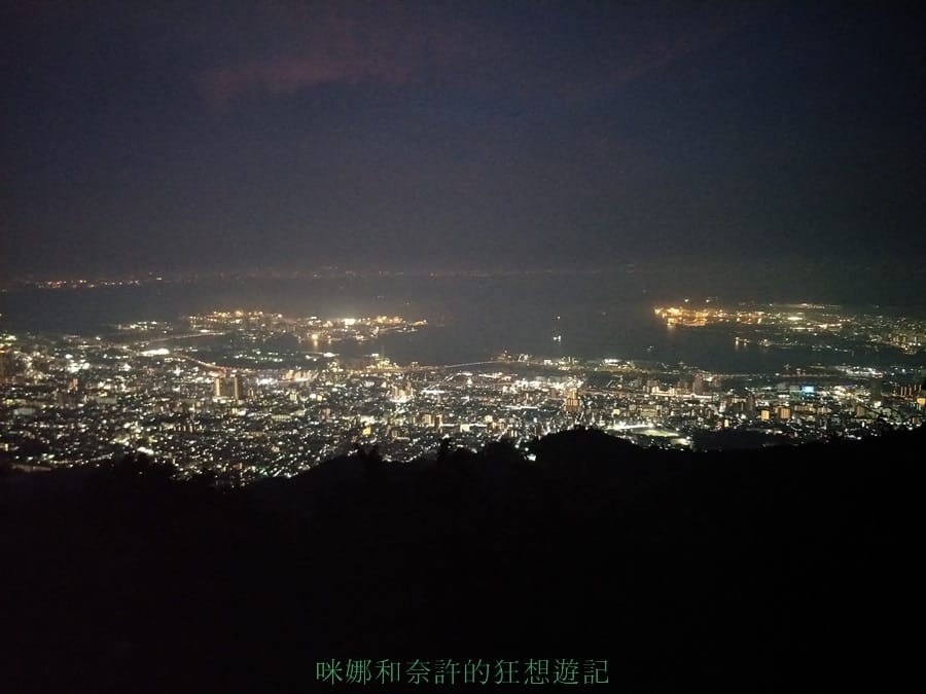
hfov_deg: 71.6
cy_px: 347
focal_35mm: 24
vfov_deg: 56.8
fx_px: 642
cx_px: 463
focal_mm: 4.1
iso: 3014
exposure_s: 1/14
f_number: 1.7
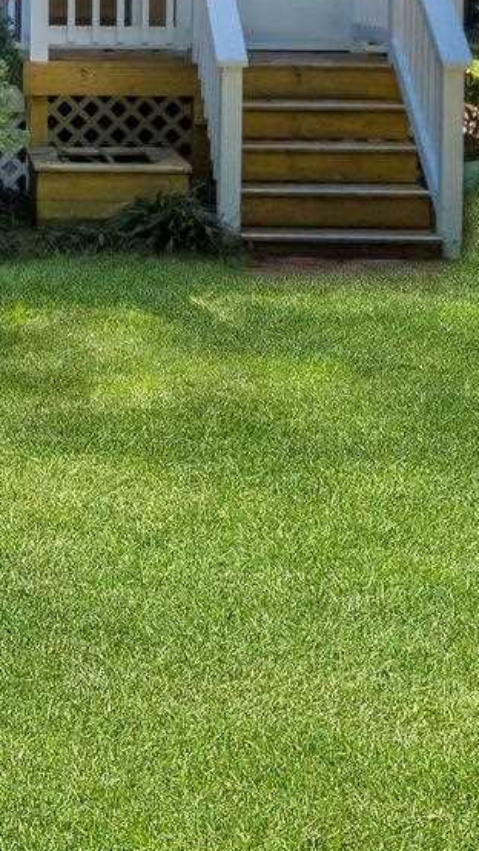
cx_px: -150
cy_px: -53
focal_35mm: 89
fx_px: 2008
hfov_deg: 13.1
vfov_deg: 22.7
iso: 400
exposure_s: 1/320
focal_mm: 15.1
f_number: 8
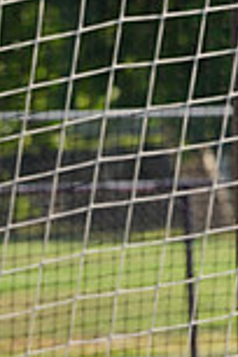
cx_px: -147
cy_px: 511
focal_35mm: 817
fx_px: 8101
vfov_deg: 2.5
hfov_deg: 1.7
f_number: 11
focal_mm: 215
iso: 200
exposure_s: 1/250
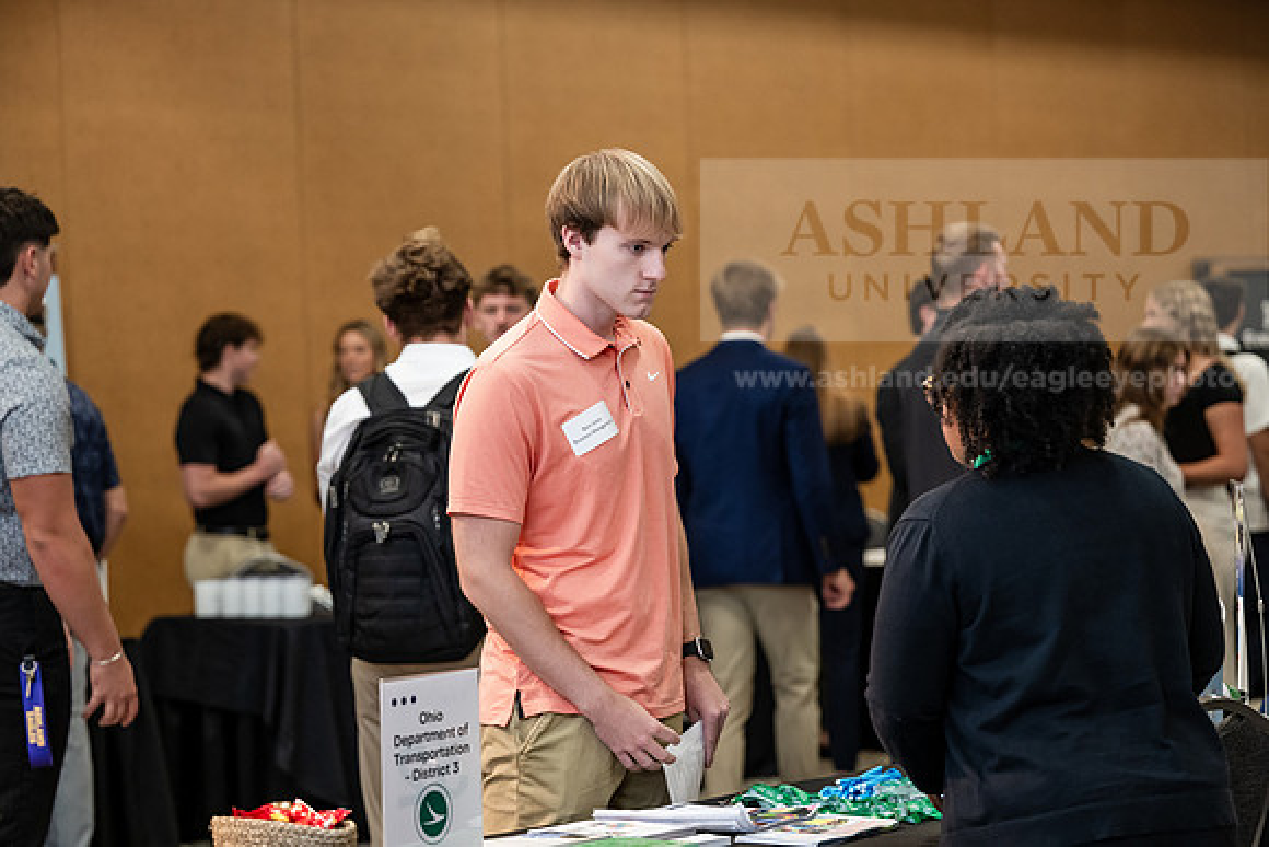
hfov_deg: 23.6
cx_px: 634
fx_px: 3032
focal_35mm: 86
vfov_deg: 15.9
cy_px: 424
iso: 2500
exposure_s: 1/200
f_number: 3.2
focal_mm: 86
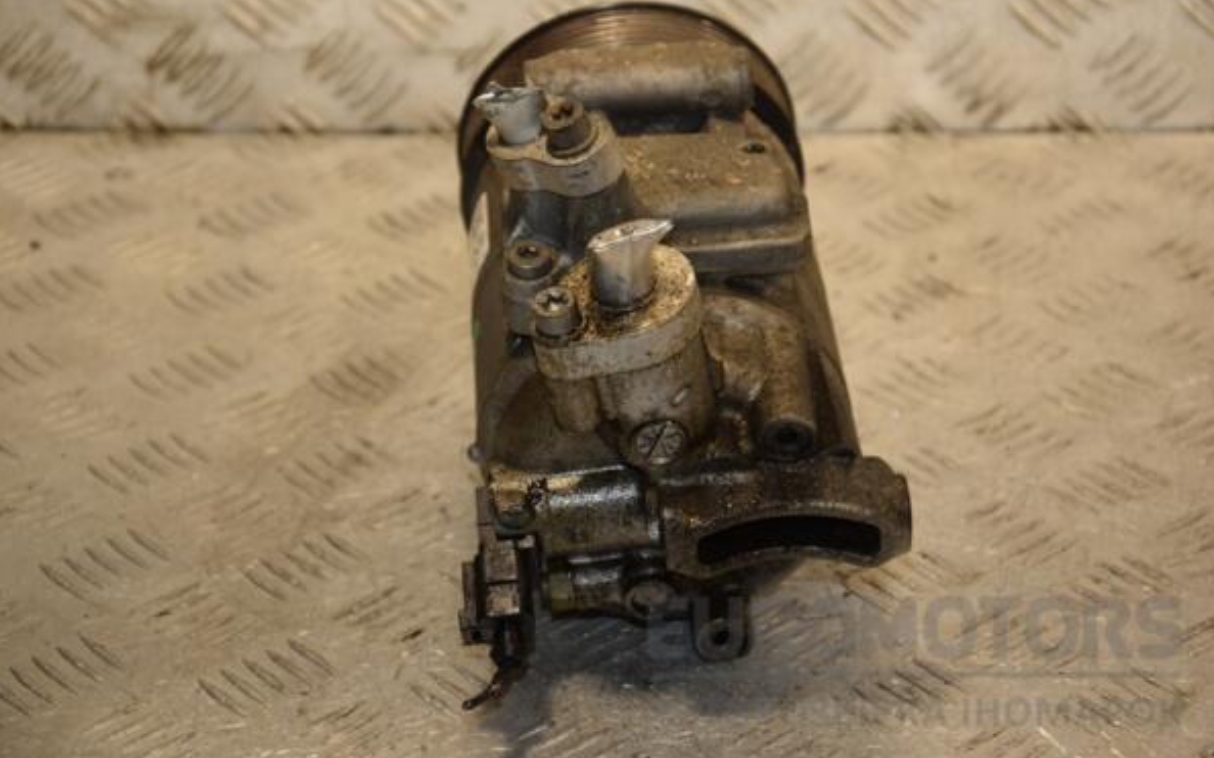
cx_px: 609
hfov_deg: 20.4
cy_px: 356
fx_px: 3374
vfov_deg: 12.8
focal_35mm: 102
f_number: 5.3
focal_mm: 66
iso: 800
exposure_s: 1/160
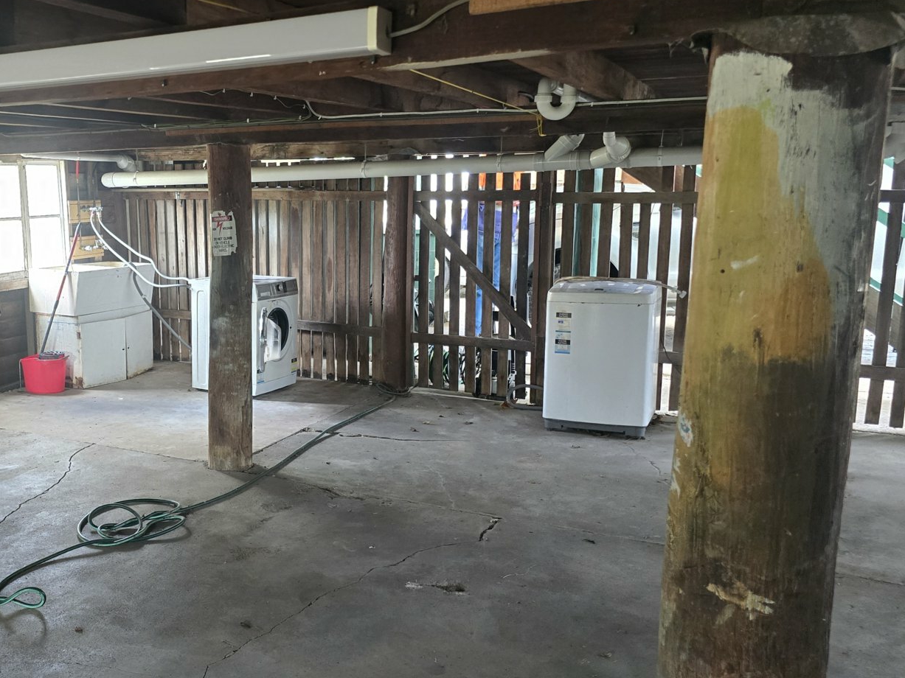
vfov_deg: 39.6
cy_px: 371
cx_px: 234
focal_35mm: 36
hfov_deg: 49.4
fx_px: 941
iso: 640
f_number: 1.7
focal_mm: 6.3
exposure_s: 1/120
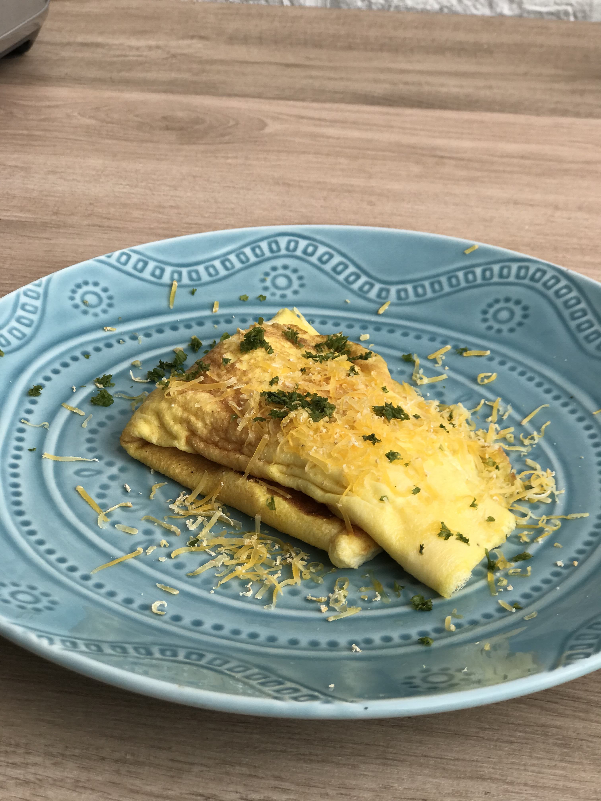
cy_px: 400
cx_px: 300
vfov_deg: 33.8
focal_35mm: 57
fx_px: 1320
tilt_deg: -32.0
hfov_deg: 25.7
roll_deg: -0.2
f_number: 2.8
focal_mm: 6.6
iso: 20
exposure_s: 1/156
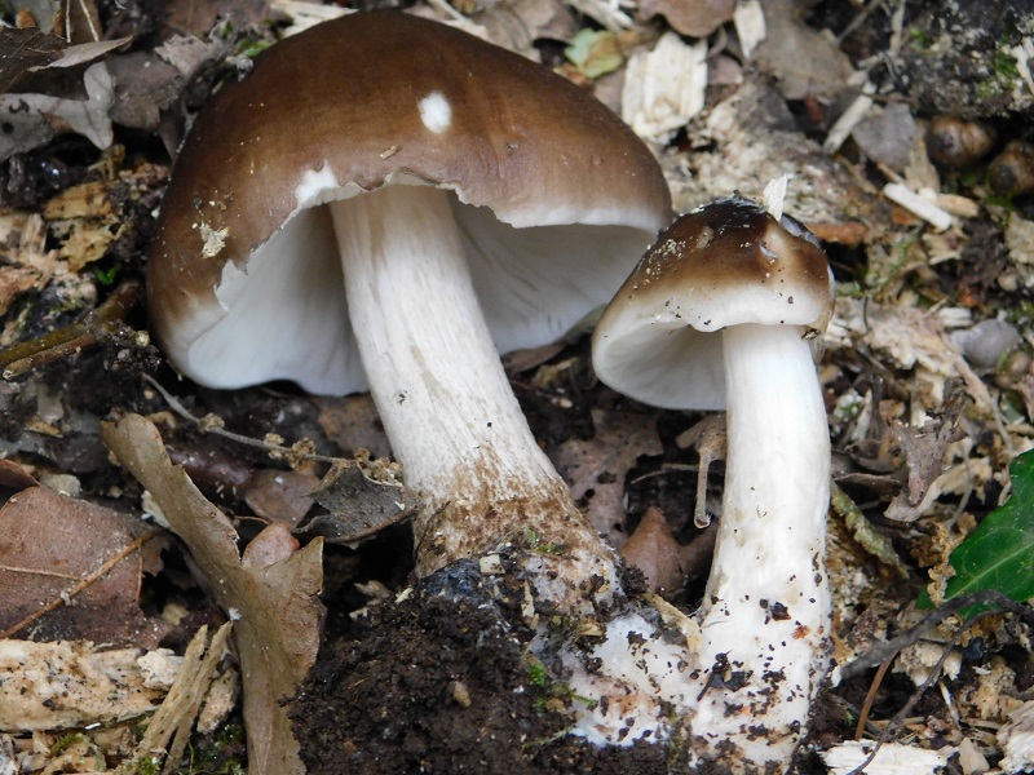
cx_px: 517
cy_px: 388
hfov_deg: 24.4
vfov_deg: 18.4
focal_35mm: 80
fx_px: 2390
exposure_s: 1/20
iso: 400
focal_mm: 14.2
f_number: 4.4
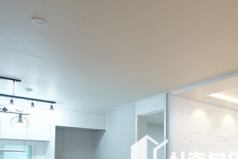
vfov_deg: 34.3
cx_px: 219
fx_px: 238
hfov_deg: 47.2
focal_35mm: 36
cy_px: 150
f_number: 7.1
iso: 1600
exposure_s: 1/50
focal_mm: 10
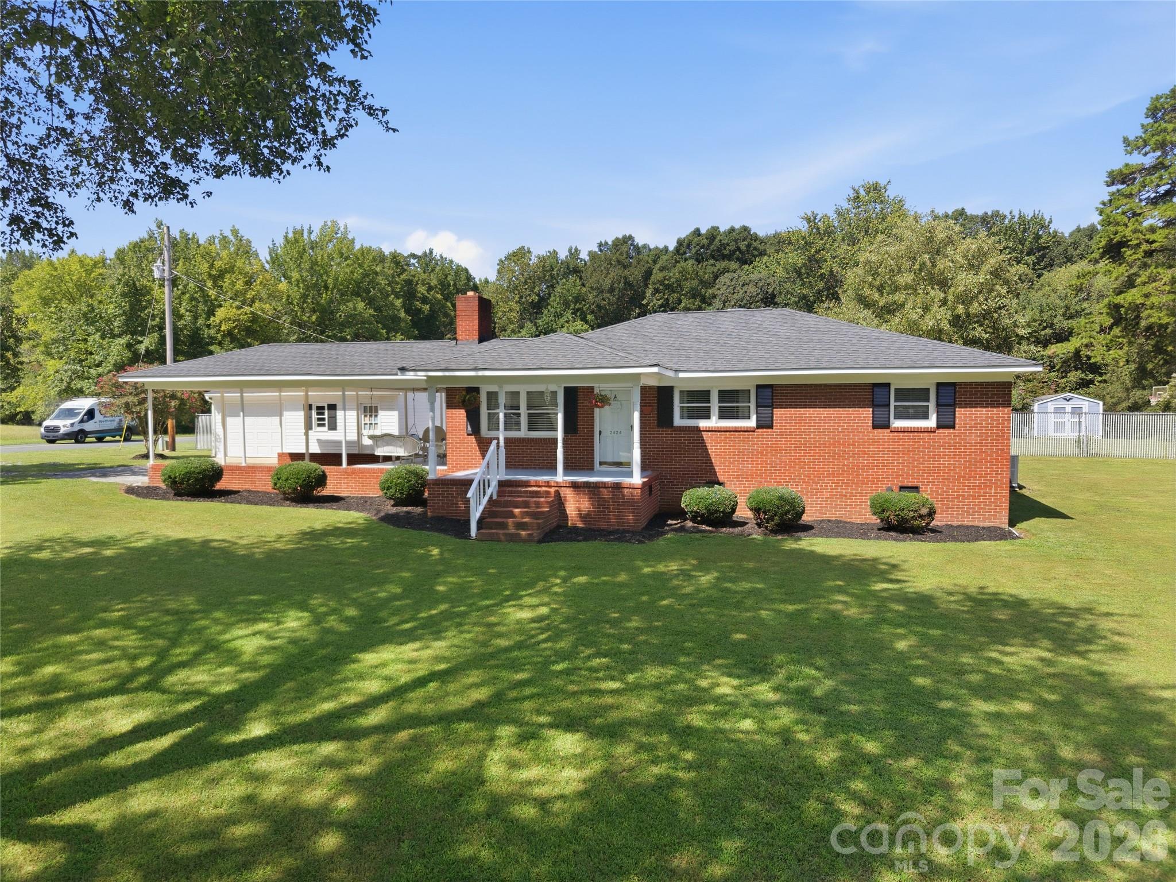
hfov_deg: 71.6
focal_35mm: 24
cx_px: 588
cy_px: 441
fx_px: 815
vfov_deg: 56.8
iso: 210
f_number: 1.8
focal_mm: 8.7
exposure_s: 1/2500
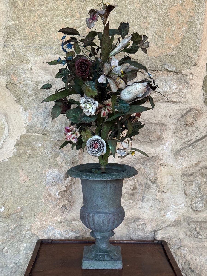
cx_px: 104
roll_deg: -3.6
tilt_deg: -4.0
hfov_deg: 30.3
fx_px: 383
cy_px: 138
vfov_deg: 39.7
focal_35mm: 48
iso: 250
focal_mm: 6.76
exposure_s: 1/50
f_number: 1.78
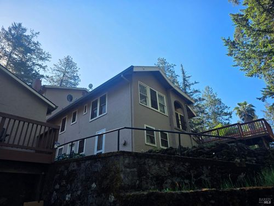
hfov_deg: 73.9
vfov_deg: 58.9
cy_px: 103
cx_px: 137
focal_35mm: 23
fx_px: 182
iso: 80
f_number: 1.7
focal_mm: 6.3
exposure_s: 1/1709
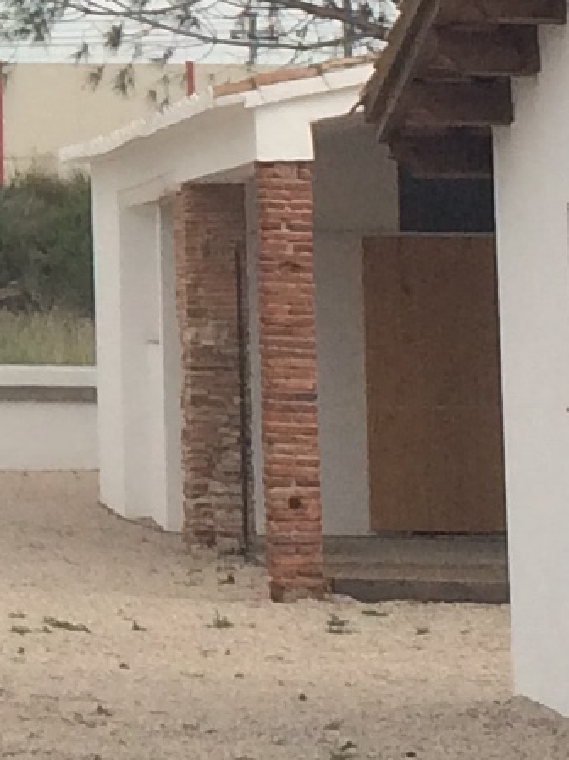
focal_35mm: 211
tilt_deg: +5.4
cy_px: -239
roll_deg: +0.8
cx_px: -918
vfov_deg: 9.2
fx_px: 4631
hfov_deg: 6.6
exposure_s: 1/1520
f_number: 2.2
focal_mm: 4.15
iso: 32
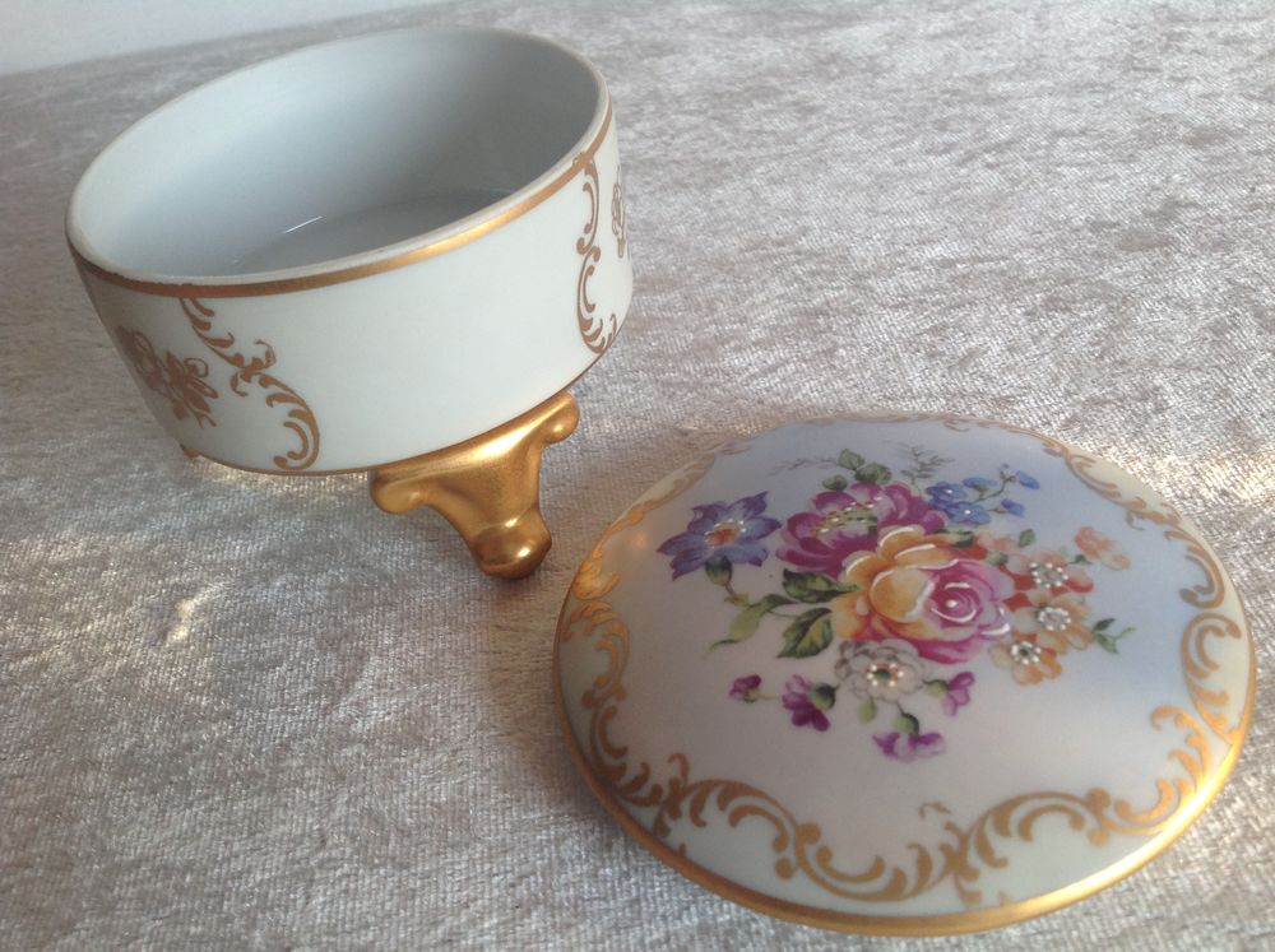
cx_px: 638
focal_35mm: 35
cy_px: 476
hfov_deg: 52.7
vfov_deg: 40.6
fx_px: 1287
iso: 64
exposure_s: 1/60
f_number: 2.4
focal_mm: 4.28
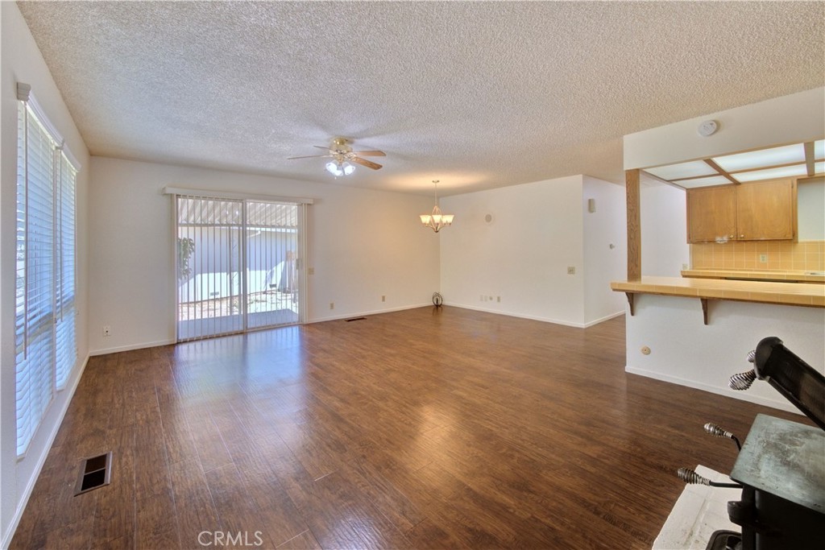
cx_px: 412
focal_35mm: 14
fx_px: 321
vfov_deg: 81.2
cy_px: 275
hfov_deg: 104.2
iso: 200
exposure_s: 1/15
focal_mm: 7
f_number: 8
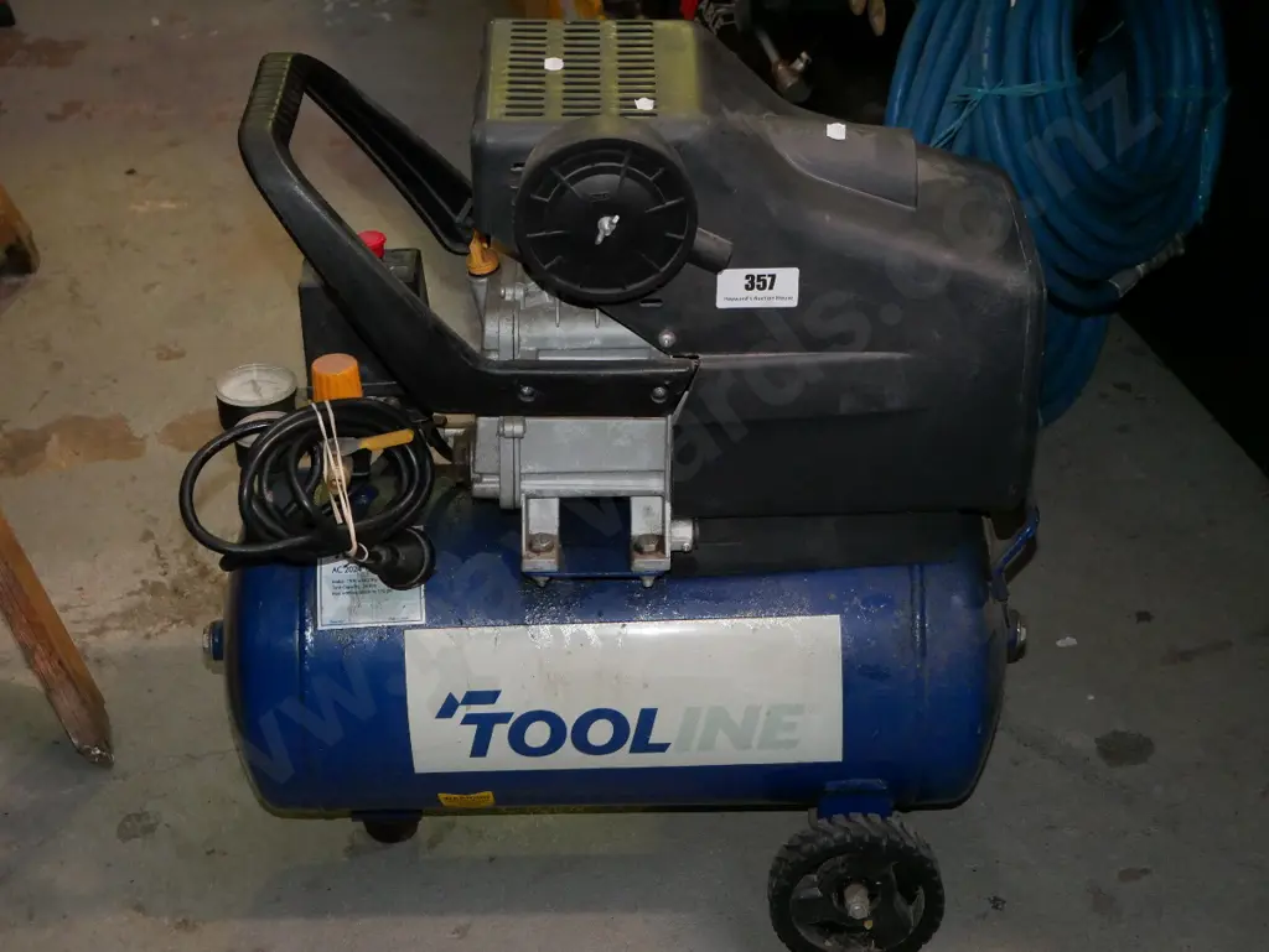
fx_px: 2347
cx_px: 634
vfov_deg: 22.9
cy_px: 476
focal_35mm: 64
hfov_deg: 30.3
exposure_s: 1/125
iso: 3200
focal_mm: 32
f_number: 5.6
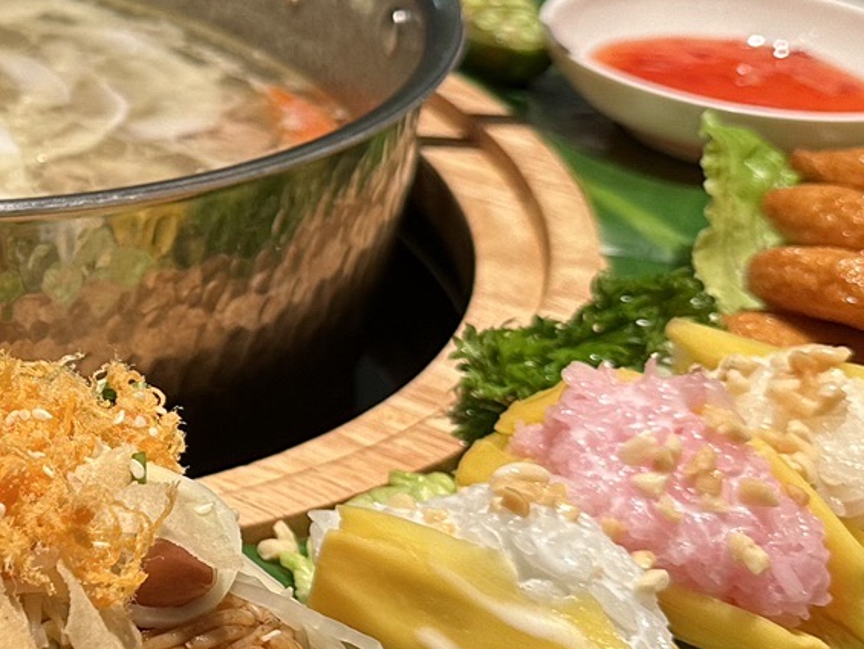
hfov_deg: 20.5
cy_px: 251
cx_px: -336
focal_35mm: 85
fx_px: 2122
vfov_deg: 17.4
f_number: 1.78
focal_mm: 6.86
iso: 125
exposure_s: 1/120
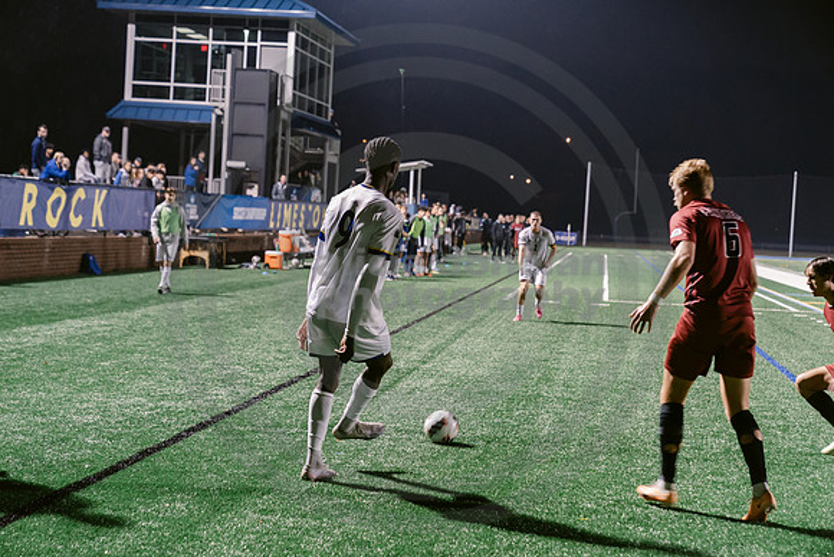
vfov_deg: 19.5
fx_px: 1622
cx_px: 417
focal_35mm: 70
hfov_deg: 28.8
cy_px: 279
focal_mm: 70
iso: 2500
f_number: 3.5
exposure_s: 1/125
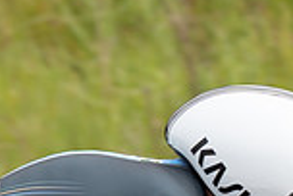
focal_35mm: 1933
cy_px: 241
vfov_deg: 0.7
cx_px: 203
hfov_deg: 1.1
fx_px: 15763
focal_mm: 200
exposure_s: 1/800
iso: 160
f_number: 4
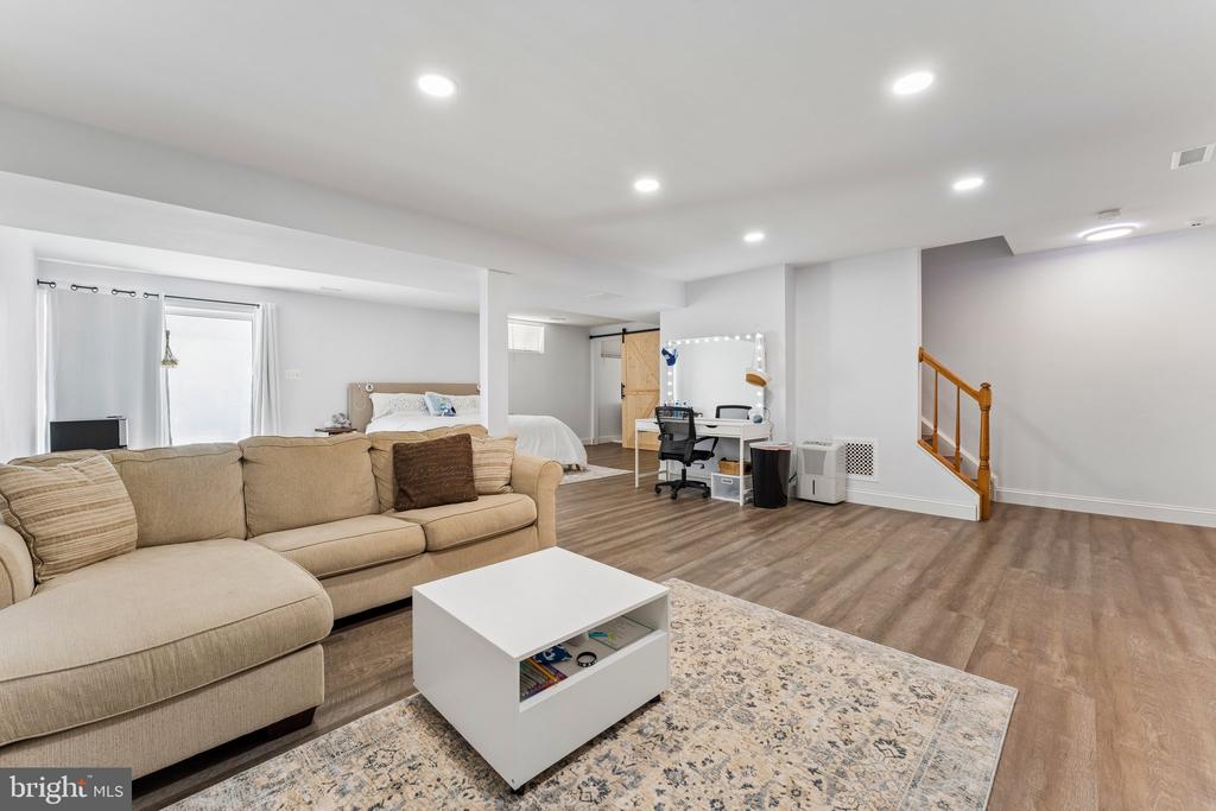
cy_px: 406
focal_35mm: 14
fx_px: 473
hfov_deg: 104.2
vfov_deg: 81.2
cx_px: 608
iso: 100
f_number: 9
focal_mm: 14
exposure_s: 1/5
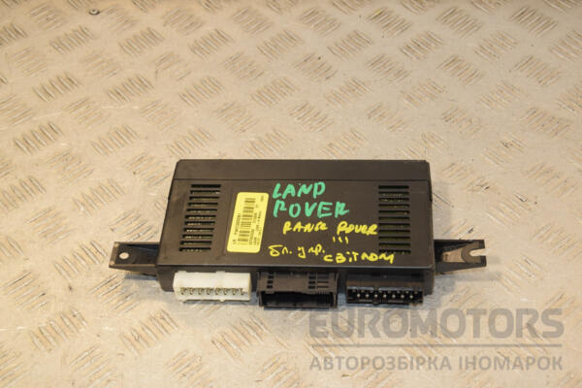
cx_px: 291
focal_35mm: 60
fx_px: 970
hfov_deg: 33.4
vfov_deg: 22.6
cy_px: 194
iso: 800
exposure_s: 1/200
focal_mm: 40
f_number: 8
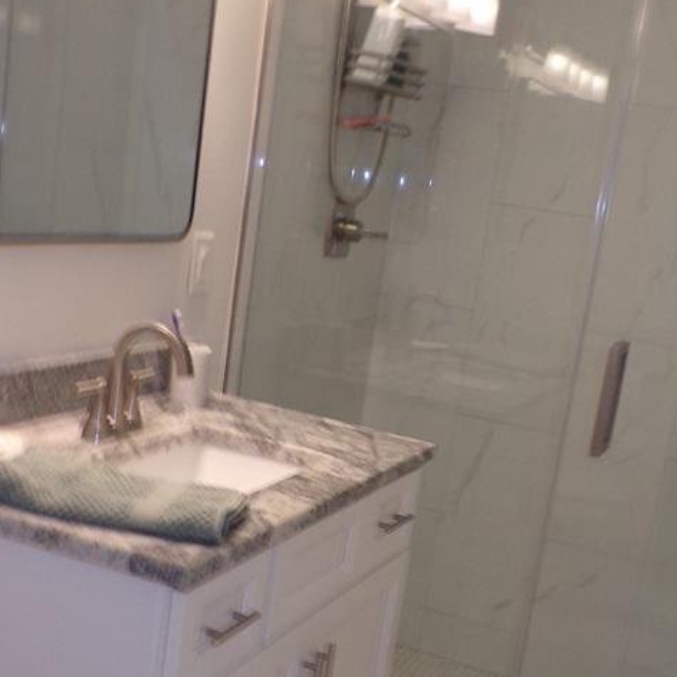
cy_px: 433
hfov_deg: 31.6
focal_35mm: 54
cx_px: 333
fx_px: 1195
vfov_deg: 31.5
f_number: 3
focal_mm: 4.3
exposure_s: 1/34
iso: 162
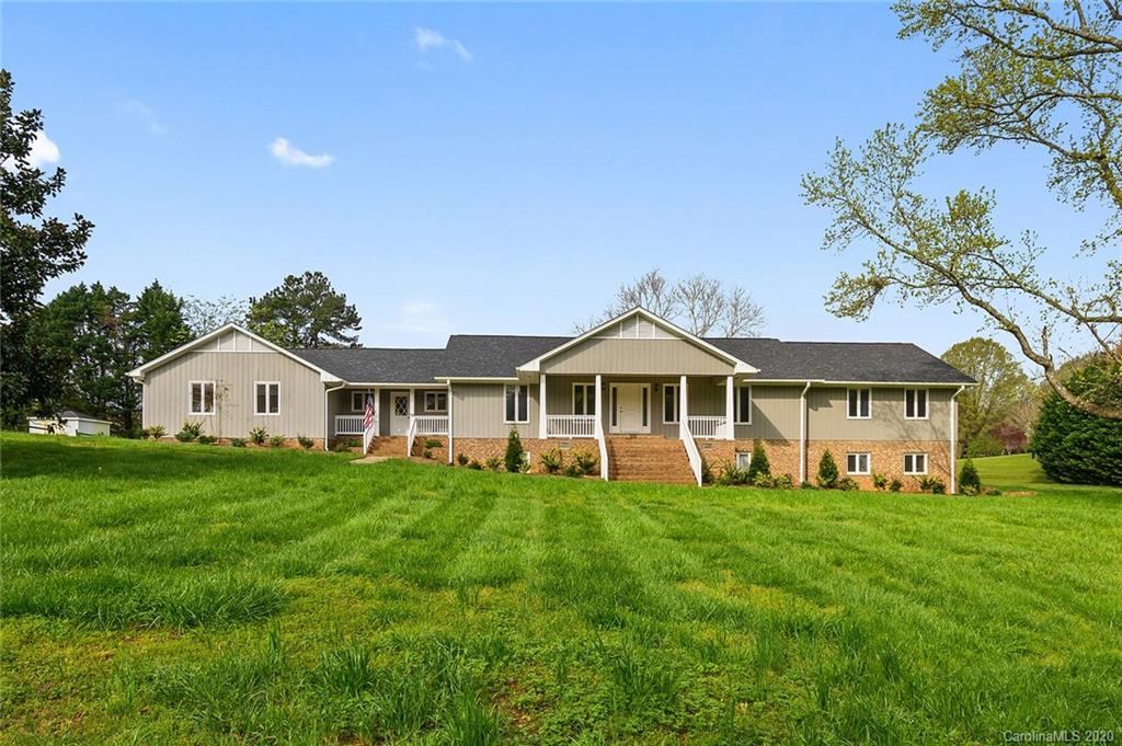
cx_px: 561
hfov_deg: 81.2
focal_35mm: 21
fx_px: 654
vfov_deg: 59.4
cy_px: 373
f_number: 13
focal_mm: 14
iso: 500
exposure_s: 1/160
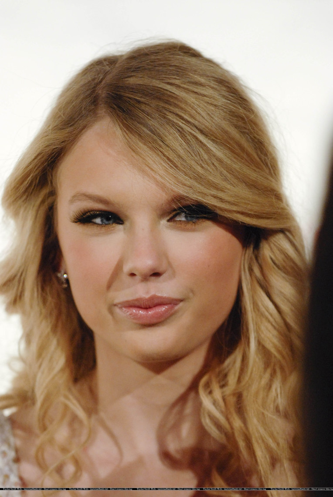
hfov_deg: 5.7
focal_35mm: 240
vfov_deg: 8.6
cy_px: 248
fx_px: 3320
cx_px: 166
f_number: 3.2
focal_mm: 160
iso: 800
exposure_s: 1/400
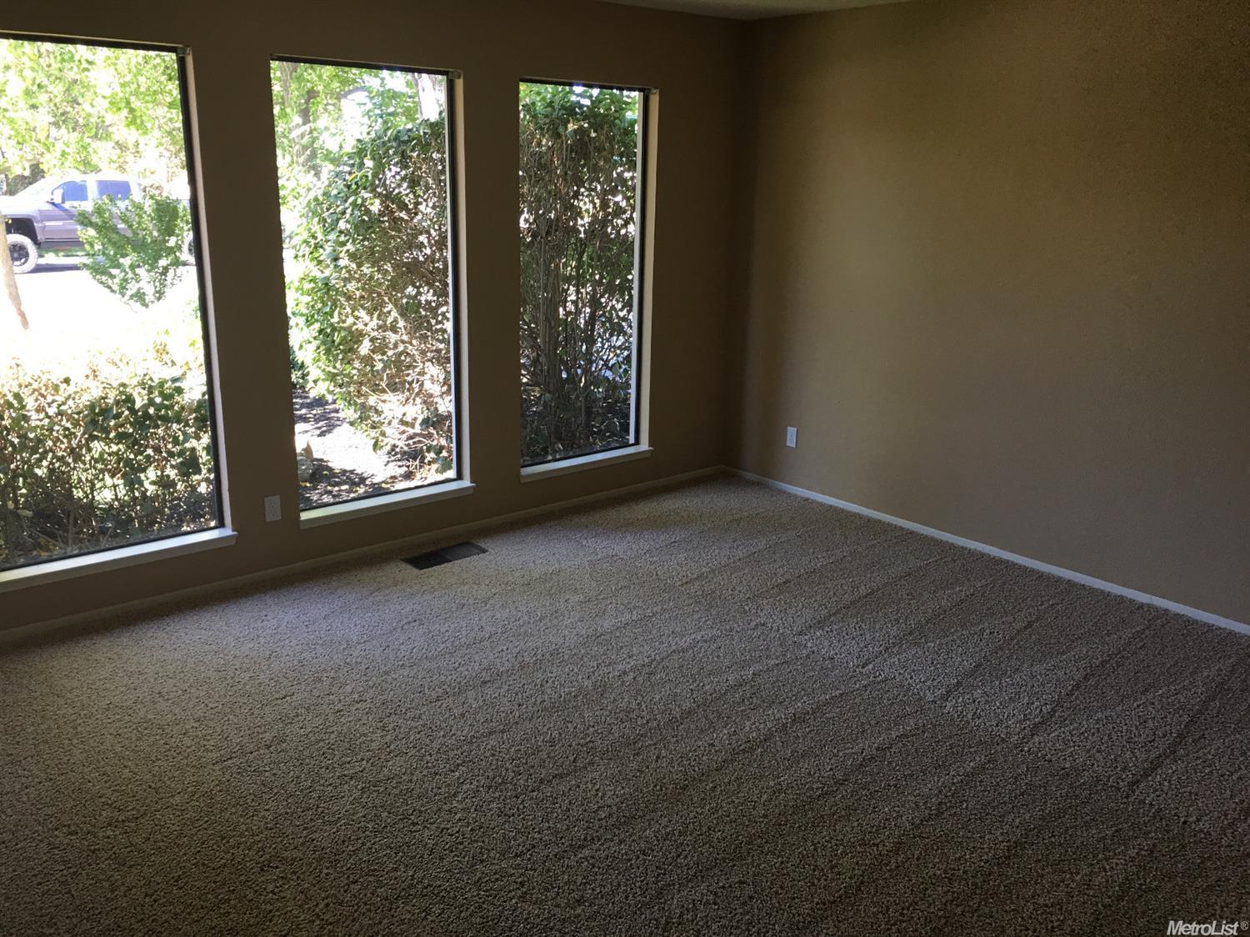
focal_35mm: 29
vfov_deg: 48.2
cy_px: 468
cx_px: 625
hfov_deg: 61.7
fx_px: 1047
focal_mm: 4.15
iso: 25
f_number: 2.2
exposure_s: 1/30
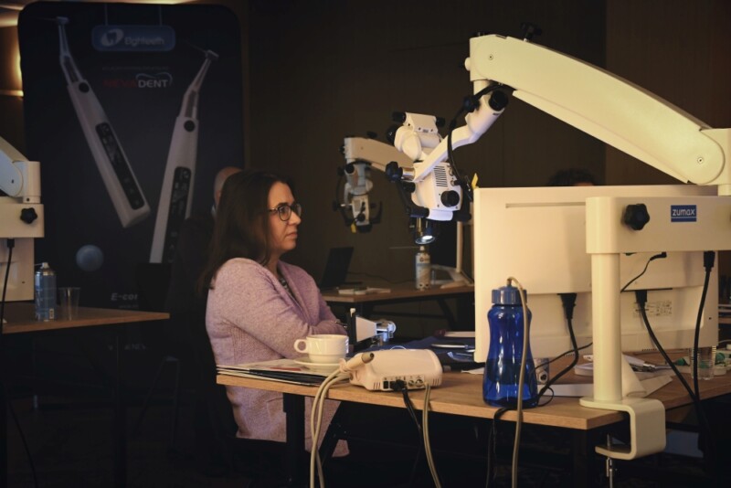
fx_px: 1219
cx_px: 366
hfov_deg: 33.4
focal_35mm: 60
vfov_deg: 22.6
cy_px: 244
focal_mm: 40
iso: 3200
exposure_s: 1/60
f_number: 5.6
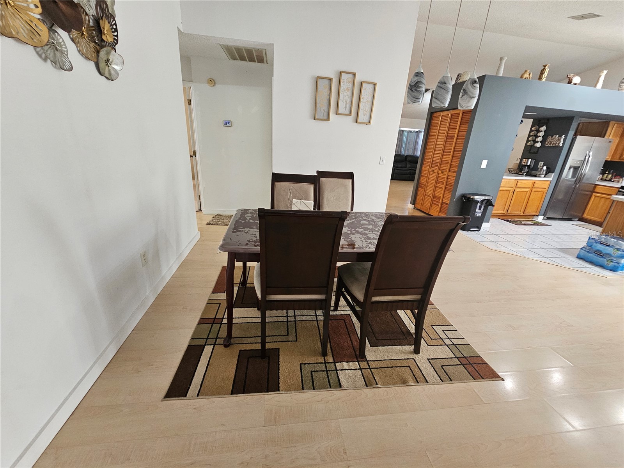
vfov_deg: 89.9
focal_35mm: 13
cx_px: 312
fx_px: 234
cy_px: 234
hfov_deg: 106.2
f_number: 2.2
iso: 400
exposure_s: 1/30
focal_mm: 2.2
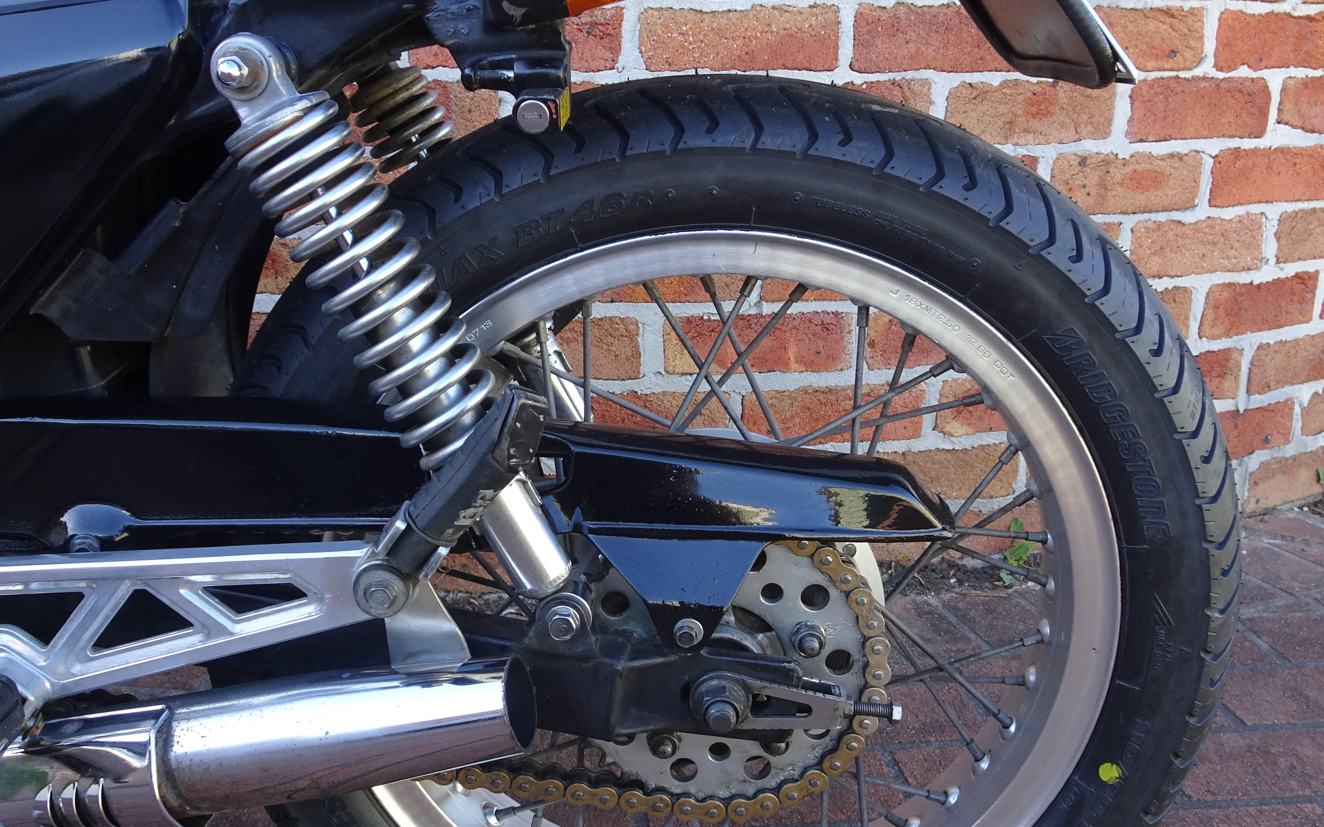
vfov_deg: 35.3
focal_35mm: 36
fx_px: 1299
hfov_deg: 54.0
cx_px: 632
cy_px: 383
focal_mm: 4.1
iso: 80
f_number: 3.5
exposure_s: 1/60
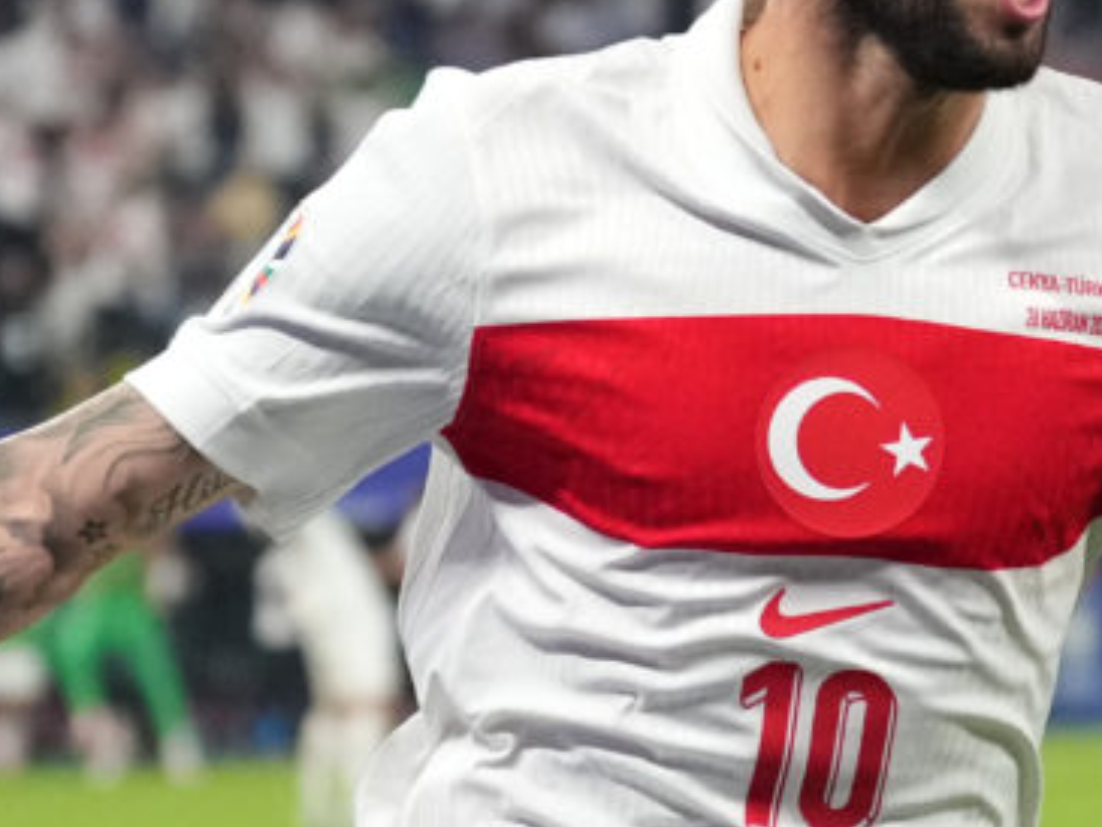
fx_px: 6019
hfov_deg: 10.5
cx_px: 634
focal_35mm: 189
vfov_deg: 7.9
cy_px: 361
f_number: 2.8
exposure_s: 1/2500
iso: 4000
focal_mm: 70
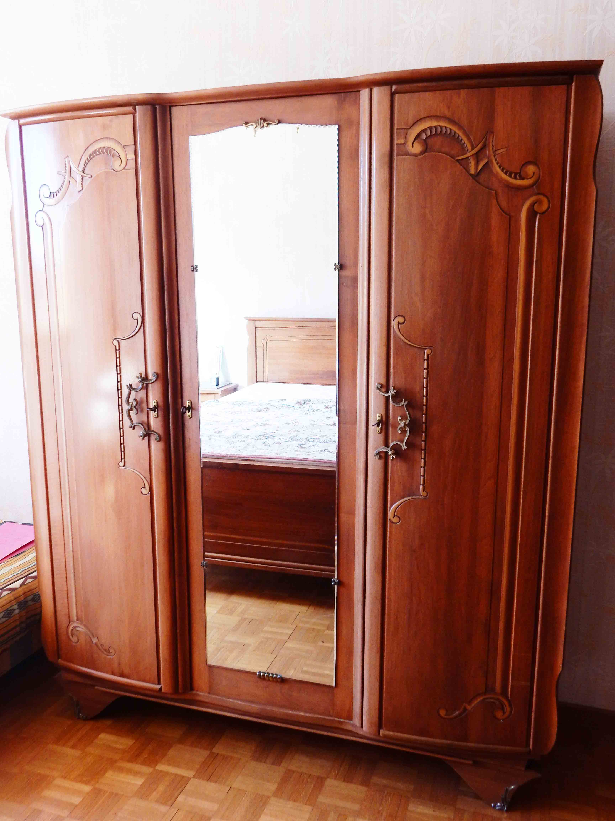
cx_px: 308
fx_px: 711
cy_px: 410
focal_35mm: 30
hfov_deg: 46.8
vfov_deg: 60.0
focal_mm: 5.4
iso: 160
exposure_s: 1/30
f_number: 4
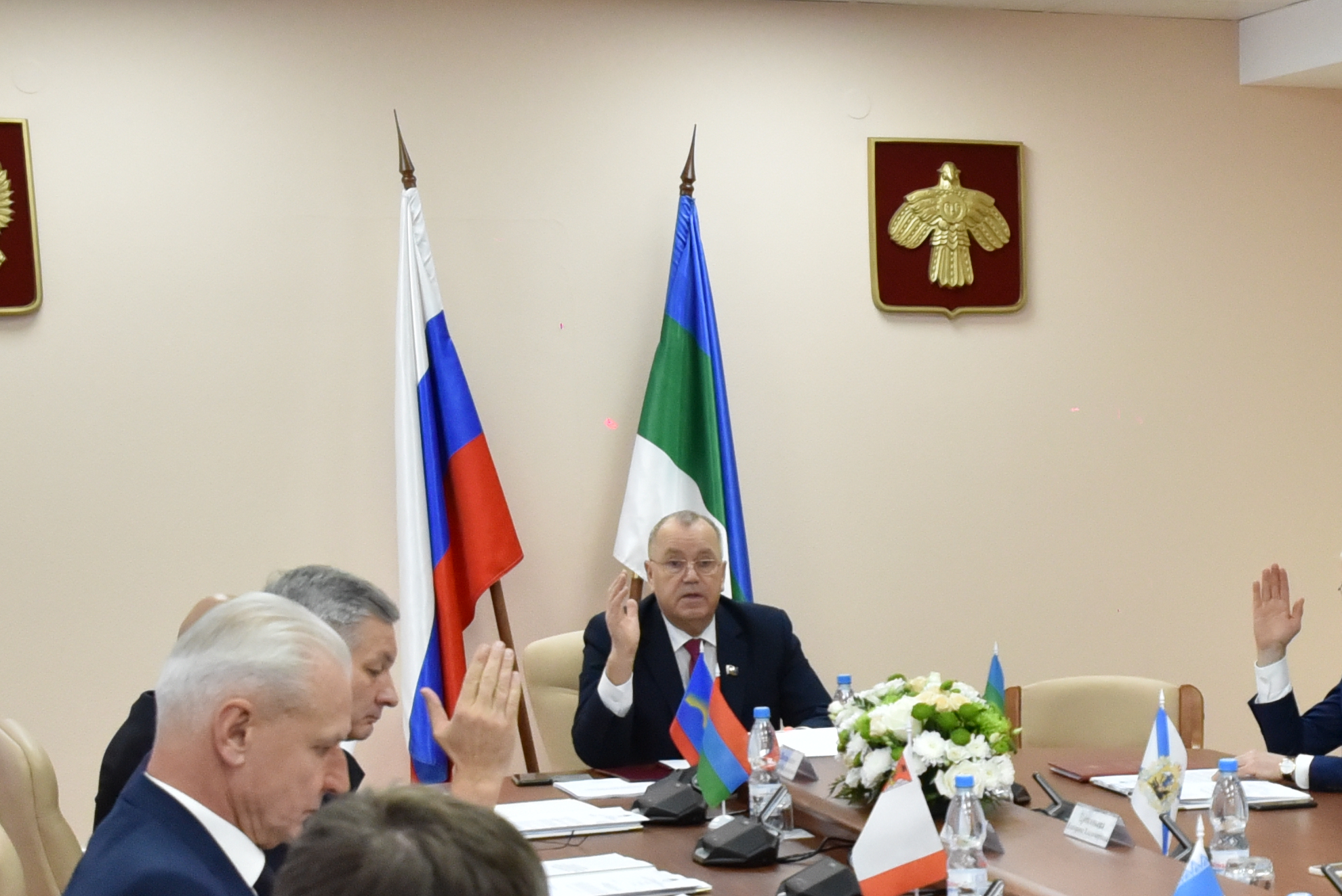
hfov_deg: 23.9
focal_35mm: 79
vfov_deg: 16.8
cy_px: 969
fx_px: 2946
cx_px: 1499
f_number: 6.3
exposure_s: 1/400
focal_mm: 26
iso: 3200
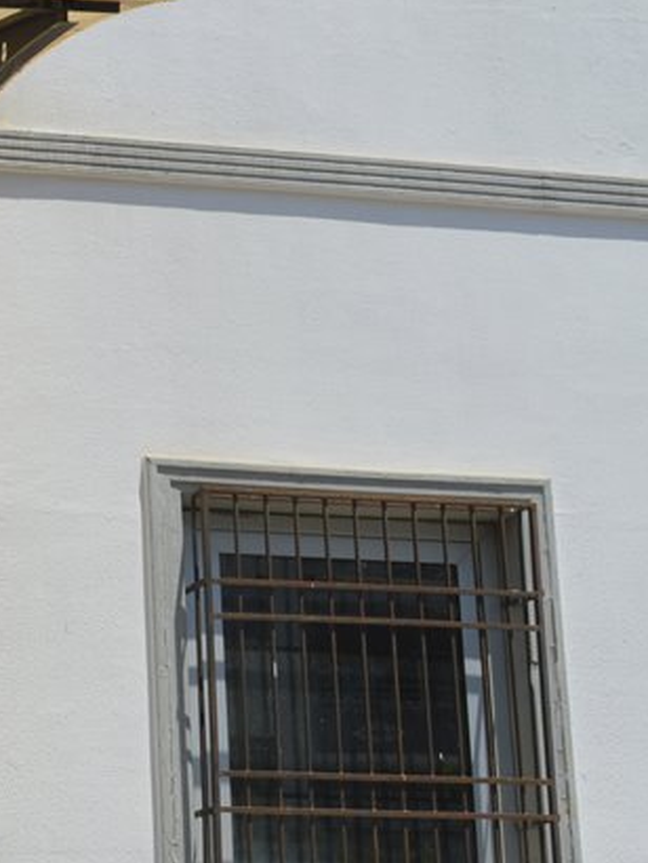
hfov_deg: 13.8
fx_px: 2394
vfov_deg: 20.4
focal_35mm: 96
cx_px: -499
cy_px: 375
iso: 100
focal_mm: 20
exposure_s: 1/250
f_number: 8
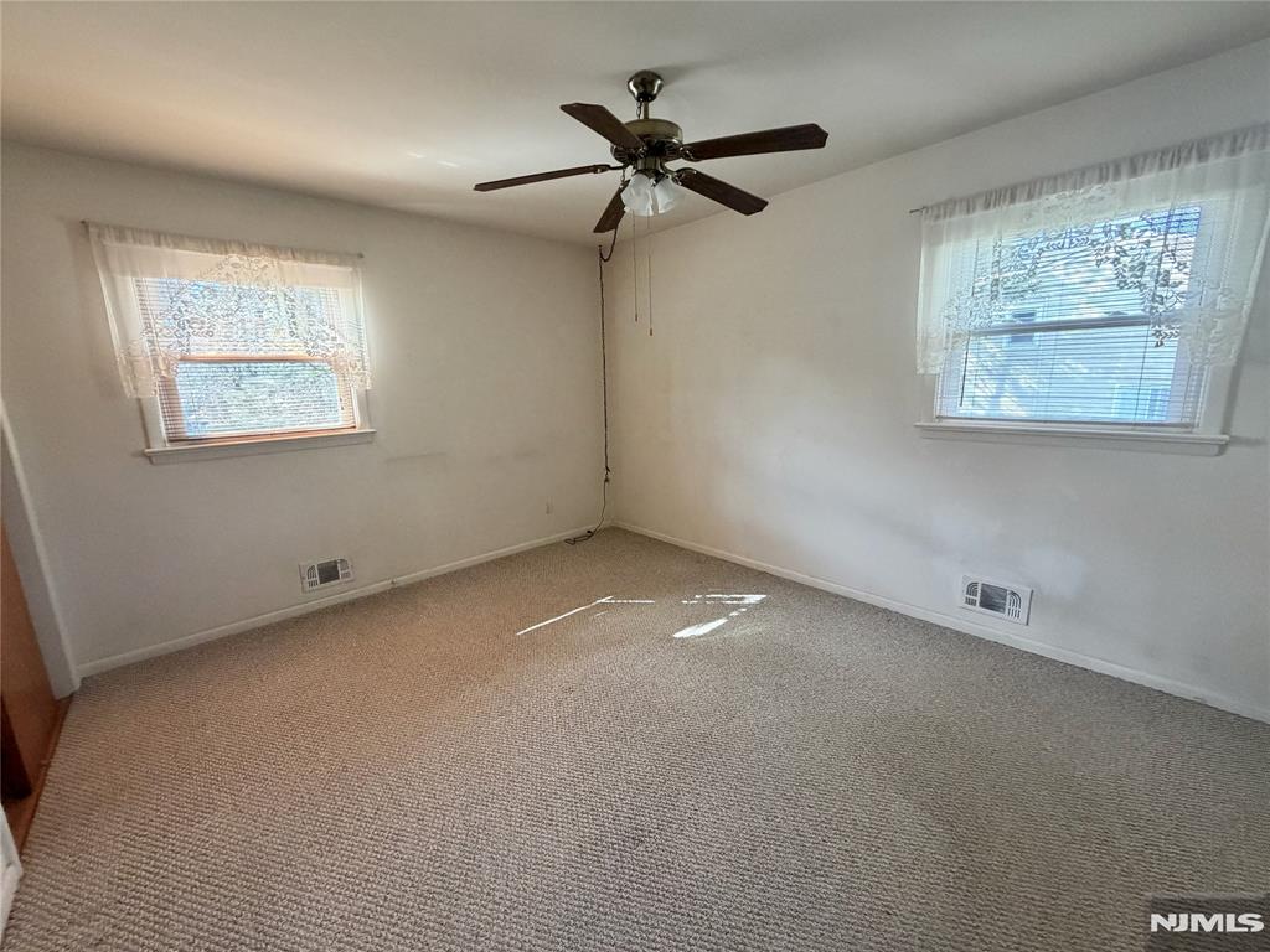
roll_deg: +1.1
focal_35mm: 14
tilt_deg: -11.8
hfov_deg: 102.1
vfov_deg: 85.7
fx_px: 514
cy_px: 476
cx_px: 635
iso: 250
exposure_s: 1/60
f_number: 2.2
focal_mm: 2.22
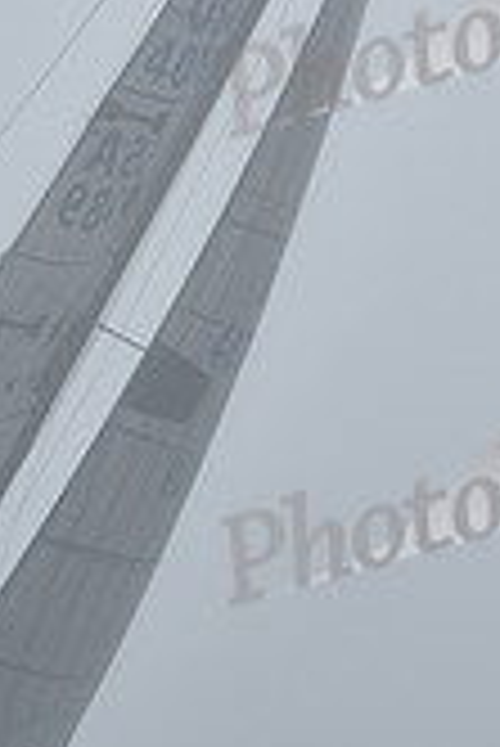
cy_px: 320
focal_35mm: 244
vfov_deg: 8.4
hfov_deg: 5.6
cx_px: -11
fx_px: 5072
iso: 250
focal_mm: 70
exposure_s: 1/800
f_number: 10
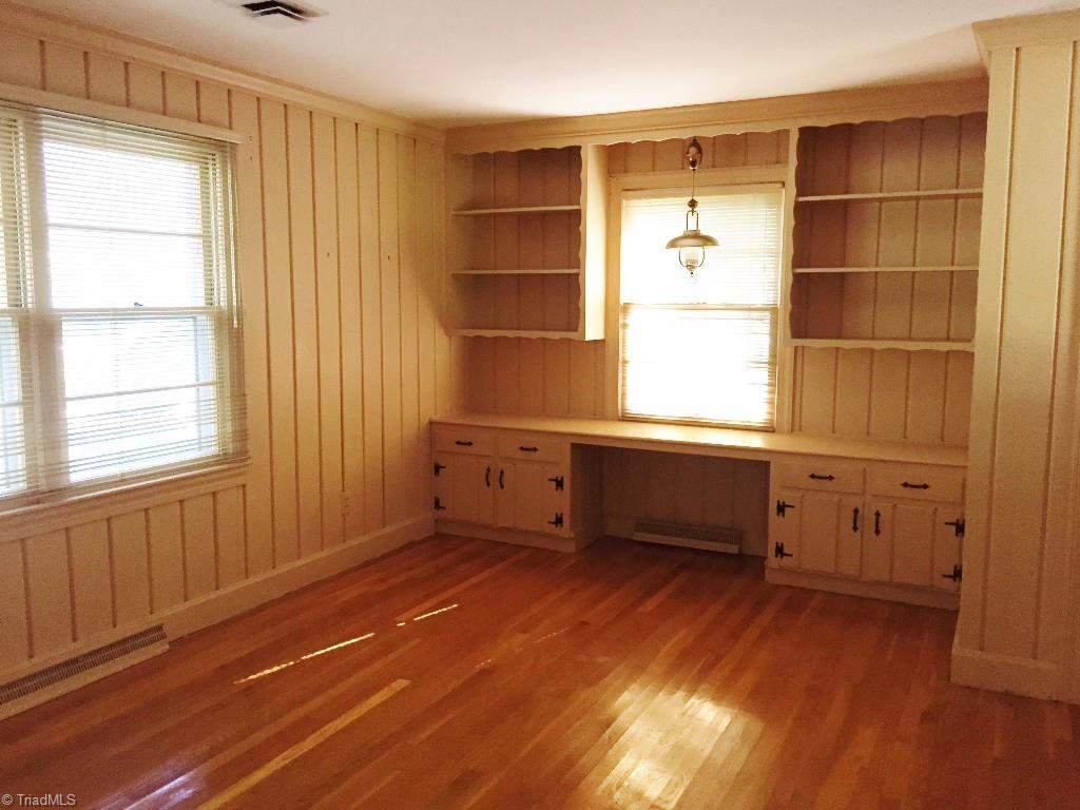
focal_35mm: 29
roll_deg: +0.3
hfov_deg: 61.7
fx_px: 905
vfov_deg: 48.2
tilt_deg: -6.8
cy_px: 405
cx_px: 540
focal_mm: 4.15
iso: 250
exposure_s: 1/30
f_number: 2.2
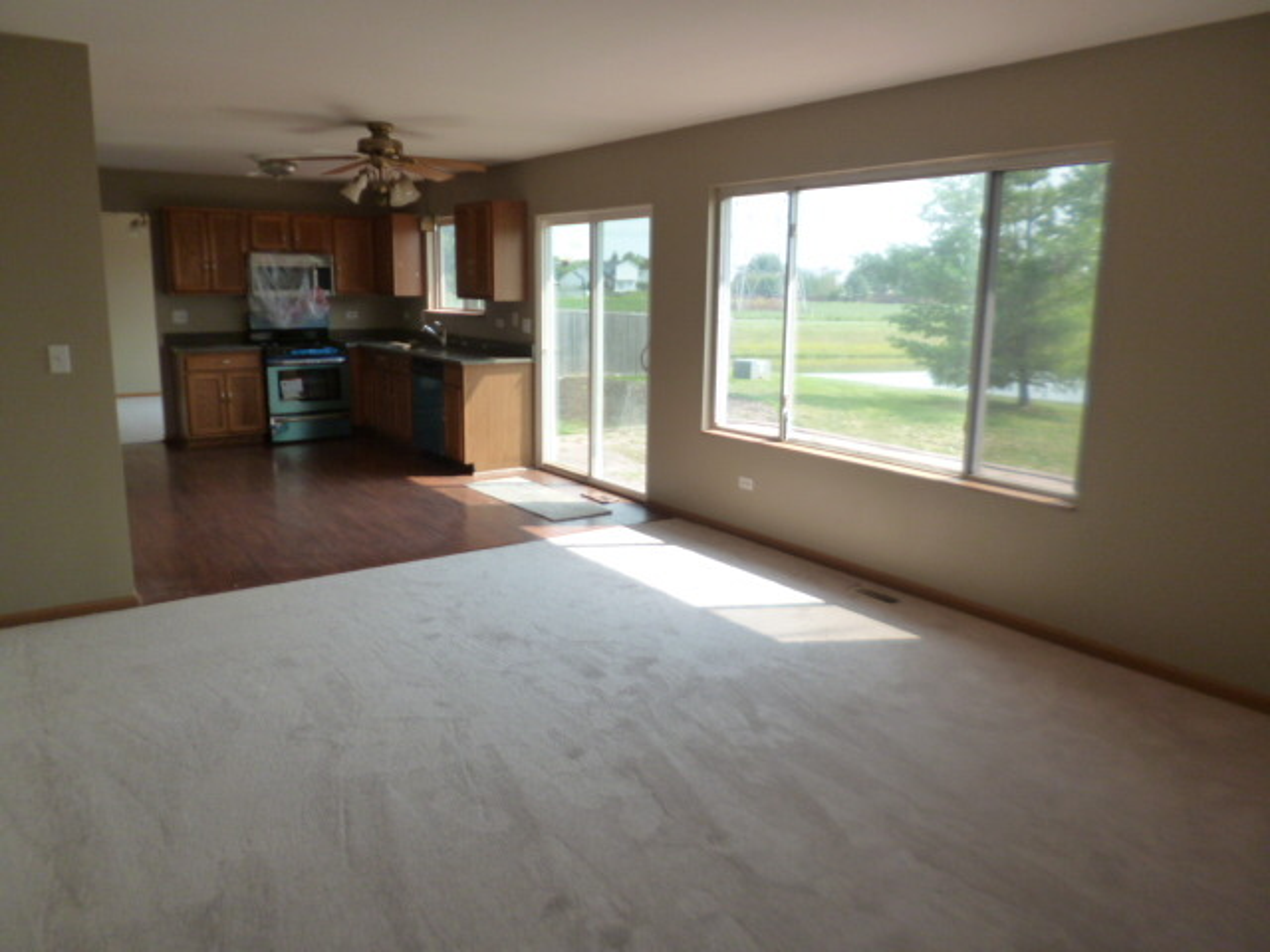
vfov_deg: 56.8
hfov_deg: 71.6
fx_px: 881
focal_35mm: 24
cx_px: 635
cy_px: 476
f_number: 2.5
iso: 160
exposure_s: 1/320
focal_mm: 4.3
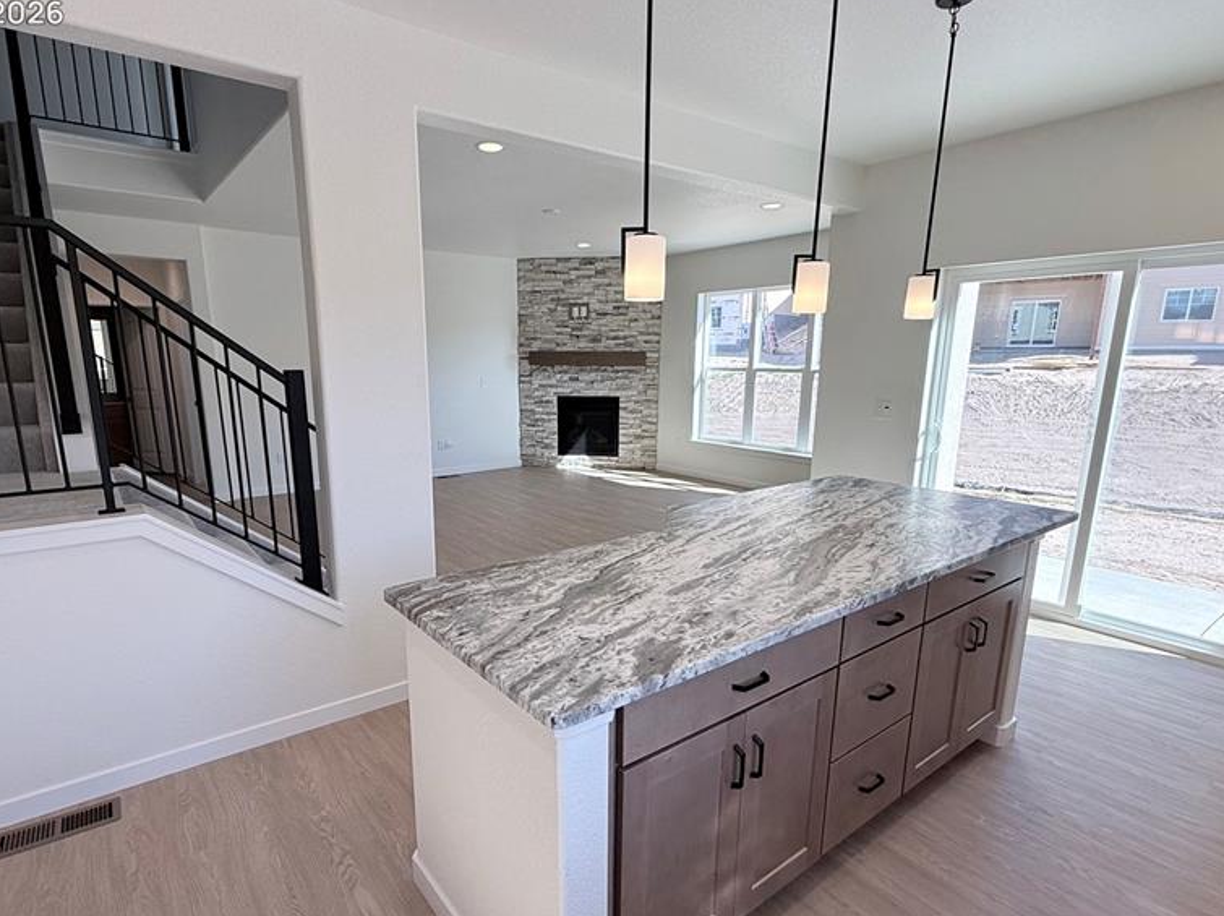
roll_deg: -0.6
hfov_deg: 84.6
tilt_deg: -12.3
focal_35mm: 19
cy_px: 503
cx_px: 580
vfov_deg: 68.4
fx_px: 671
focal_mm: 2.22
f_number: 2.2
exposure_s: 1/284
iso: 64
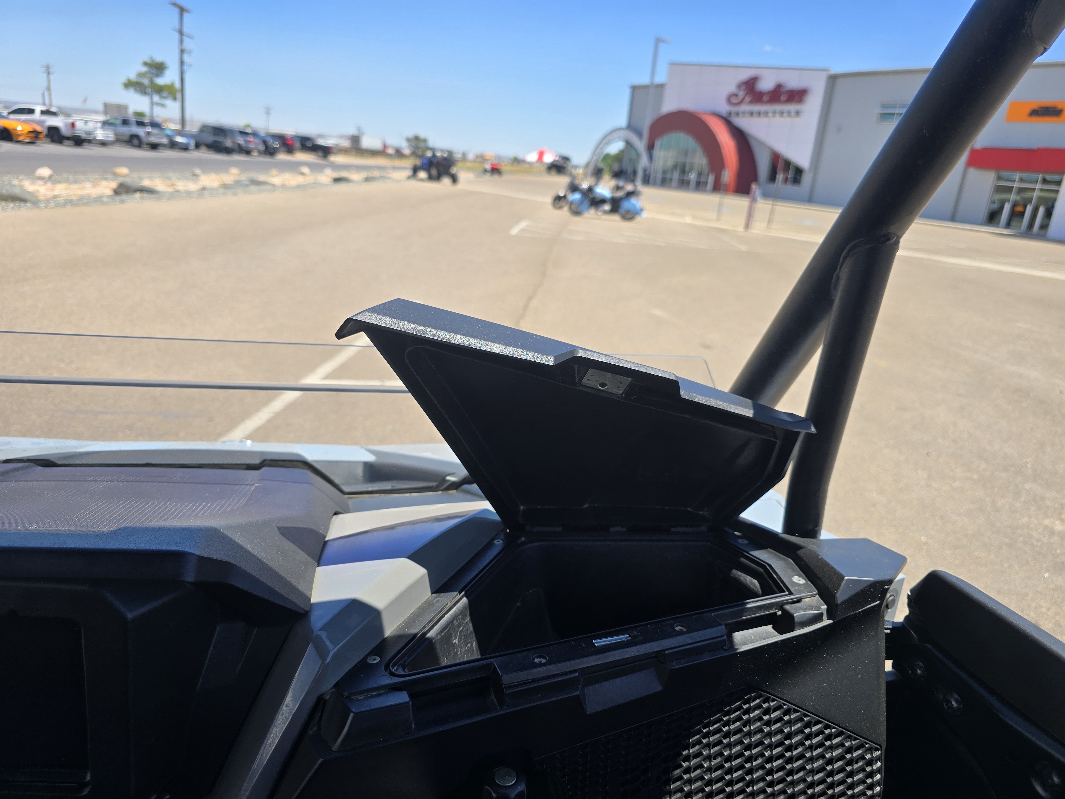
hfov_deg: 73.9
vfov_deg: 58.9
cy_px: 400
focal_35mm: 23
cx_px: 532
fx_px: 708
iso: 12
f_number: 1.7
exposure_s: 1/536
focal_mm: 6.3
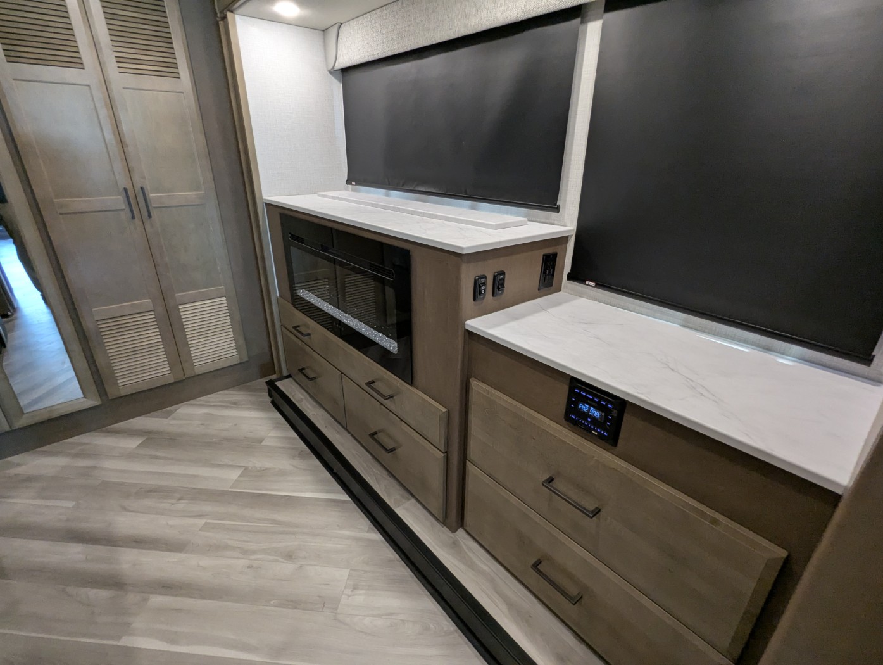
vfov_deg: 78.2
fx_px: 409
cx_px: 442
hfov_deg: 94.4
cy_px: 332
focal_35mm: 16
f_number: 2.2
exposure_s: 1/60
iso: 292
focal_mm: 2.35
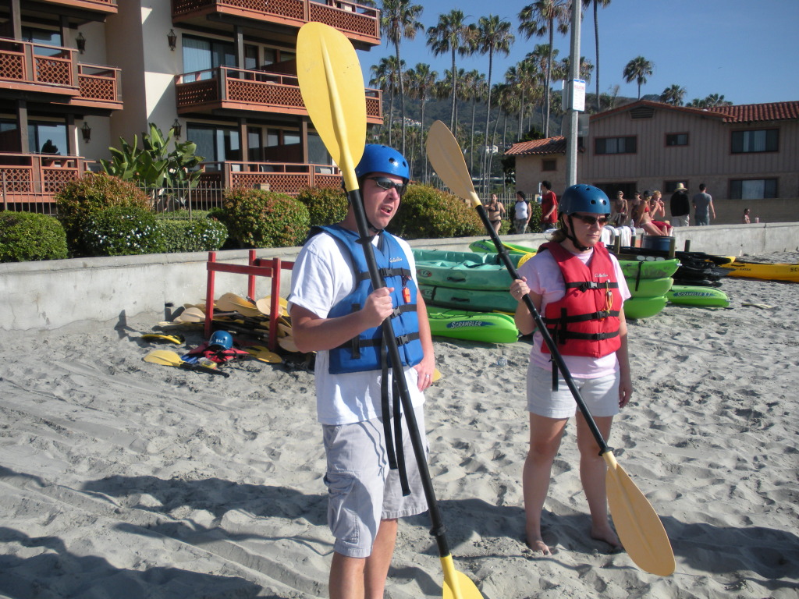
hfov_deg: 51.4
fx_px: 831
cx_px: 400
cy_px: 300
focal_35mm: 36
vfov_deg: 39.7
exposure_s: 1/782
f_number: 3.5
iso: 64
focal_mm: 6.3
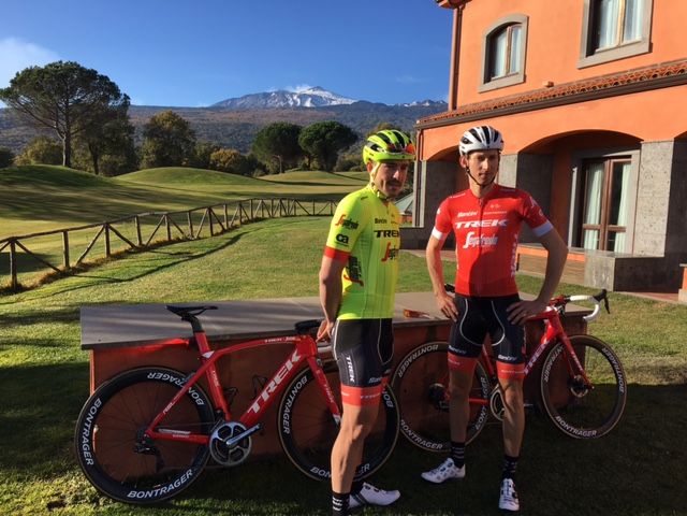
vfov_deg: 48.2
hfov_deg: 61.7
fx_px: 576
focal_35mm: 29
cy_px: 258
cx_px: 344
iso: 25
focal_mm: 4.15
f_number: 2.2
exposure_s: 1/1261
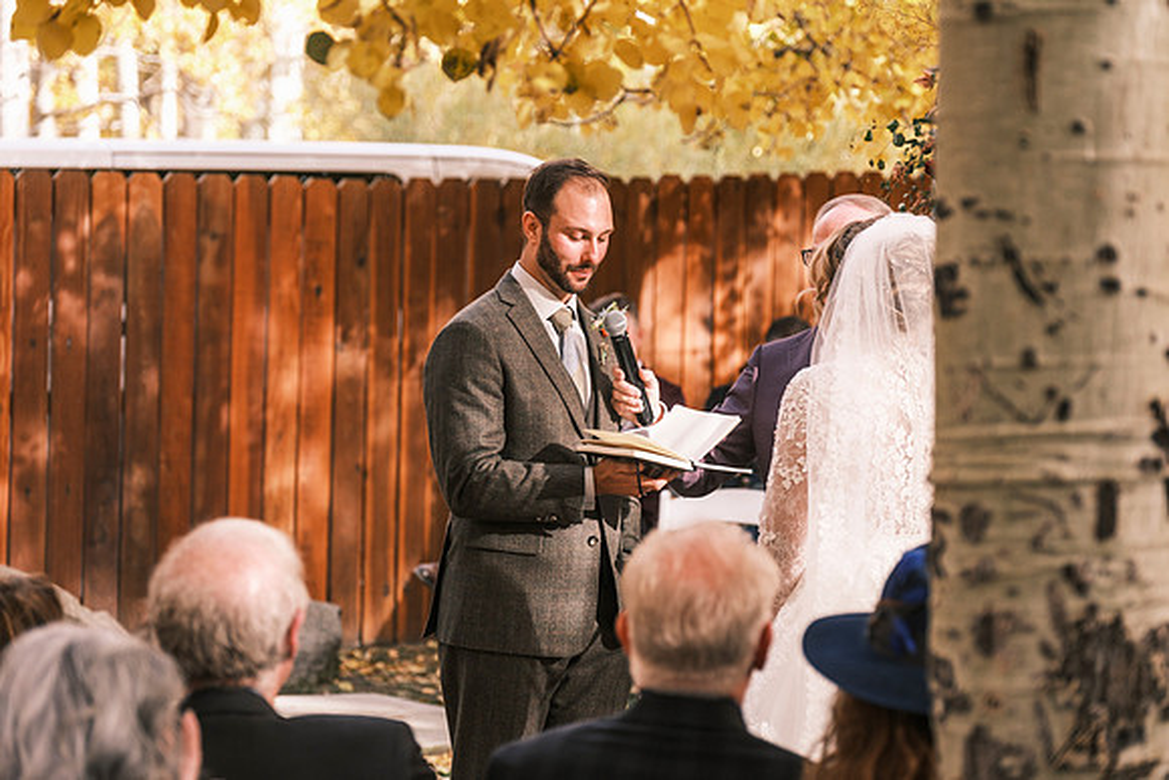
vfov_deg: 10.9
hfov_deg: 16.3
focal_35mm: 126
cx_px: 584
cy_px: 390
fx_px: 4092
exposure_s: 1/500
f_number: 3.2
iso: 400
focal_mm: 83.8
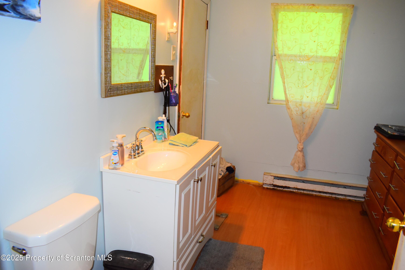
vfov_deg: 47.9
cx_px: 202
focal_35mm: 27
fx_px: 304
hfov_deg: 67.4
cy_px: 135
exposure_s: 1/100
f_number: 5
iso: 800
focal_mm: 18
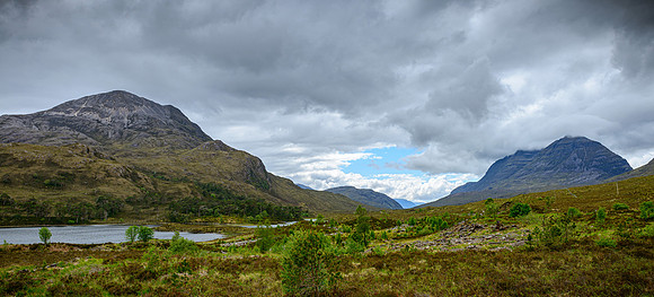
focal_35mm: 26
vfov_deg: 37.5
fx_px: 436
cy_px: 126
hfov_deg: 73.7
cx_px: 327
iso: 100
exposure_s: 1/250
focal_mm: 24
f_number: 8
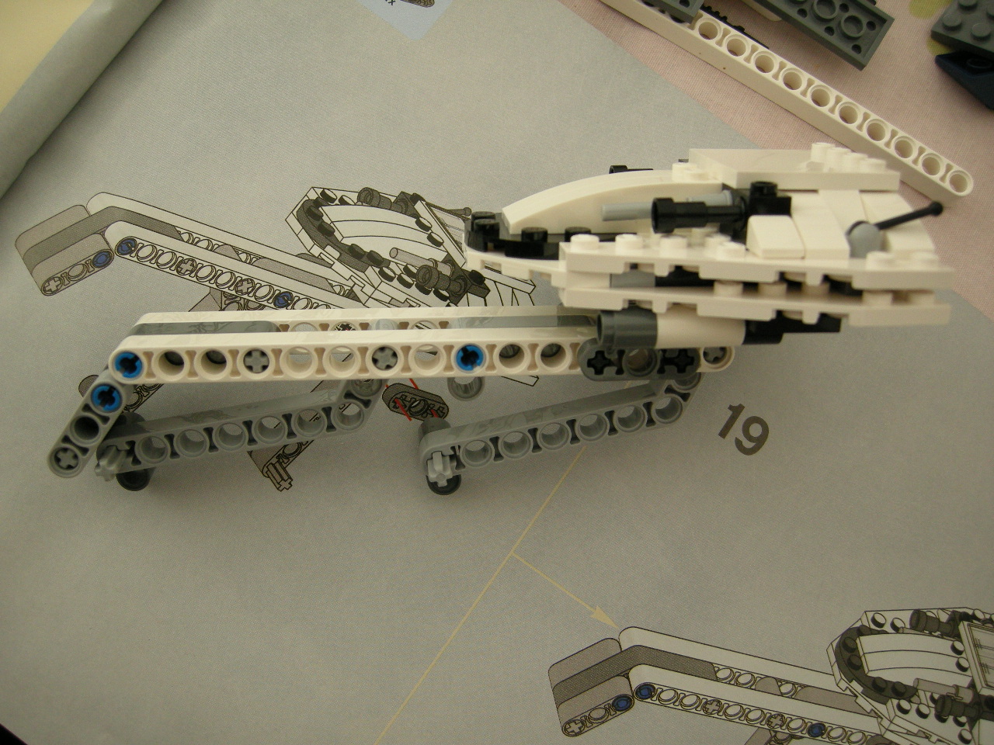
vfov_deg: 39.7
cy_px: 372
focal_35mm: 36
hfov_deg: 51.4
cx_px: 497
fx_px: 1034
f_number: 2.7
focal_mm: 7.5
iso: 174
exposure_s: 1/59.8
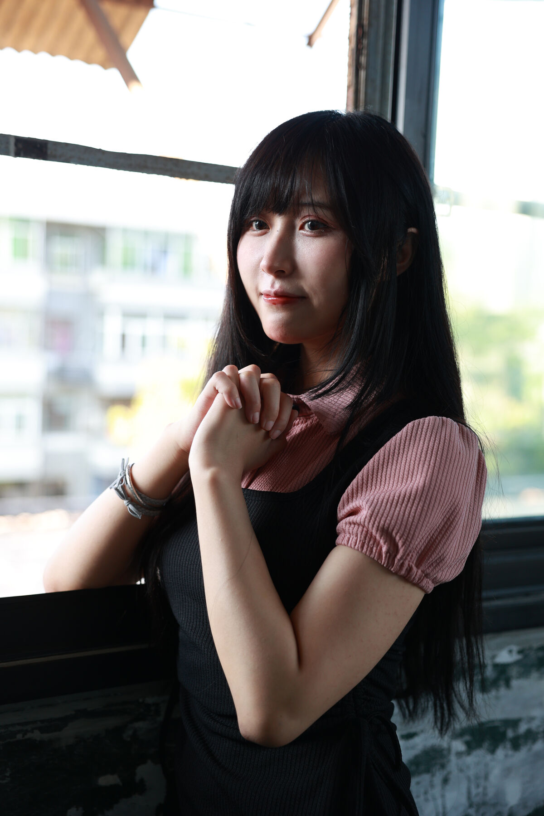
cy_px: 408
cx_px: 272
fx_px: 1133
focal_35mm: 50
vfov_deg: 39.6
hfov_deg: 27.0
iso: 250
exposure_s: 1/200
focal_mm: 50
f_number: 2.8
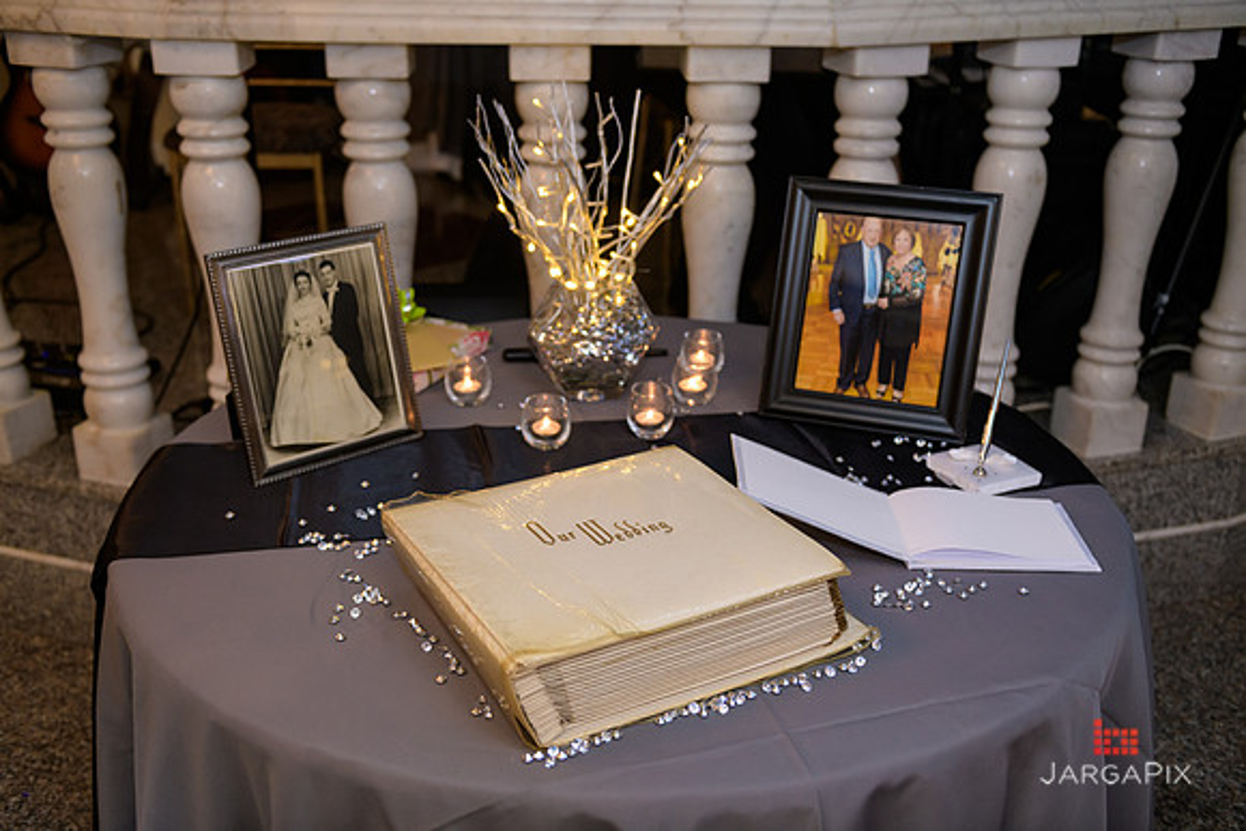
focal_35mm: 36
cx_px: 623
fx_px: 1246
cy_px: 416
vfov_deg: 36.9
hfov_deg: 53.1
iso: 800
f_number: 3.2
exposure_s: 1/125
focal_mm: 36
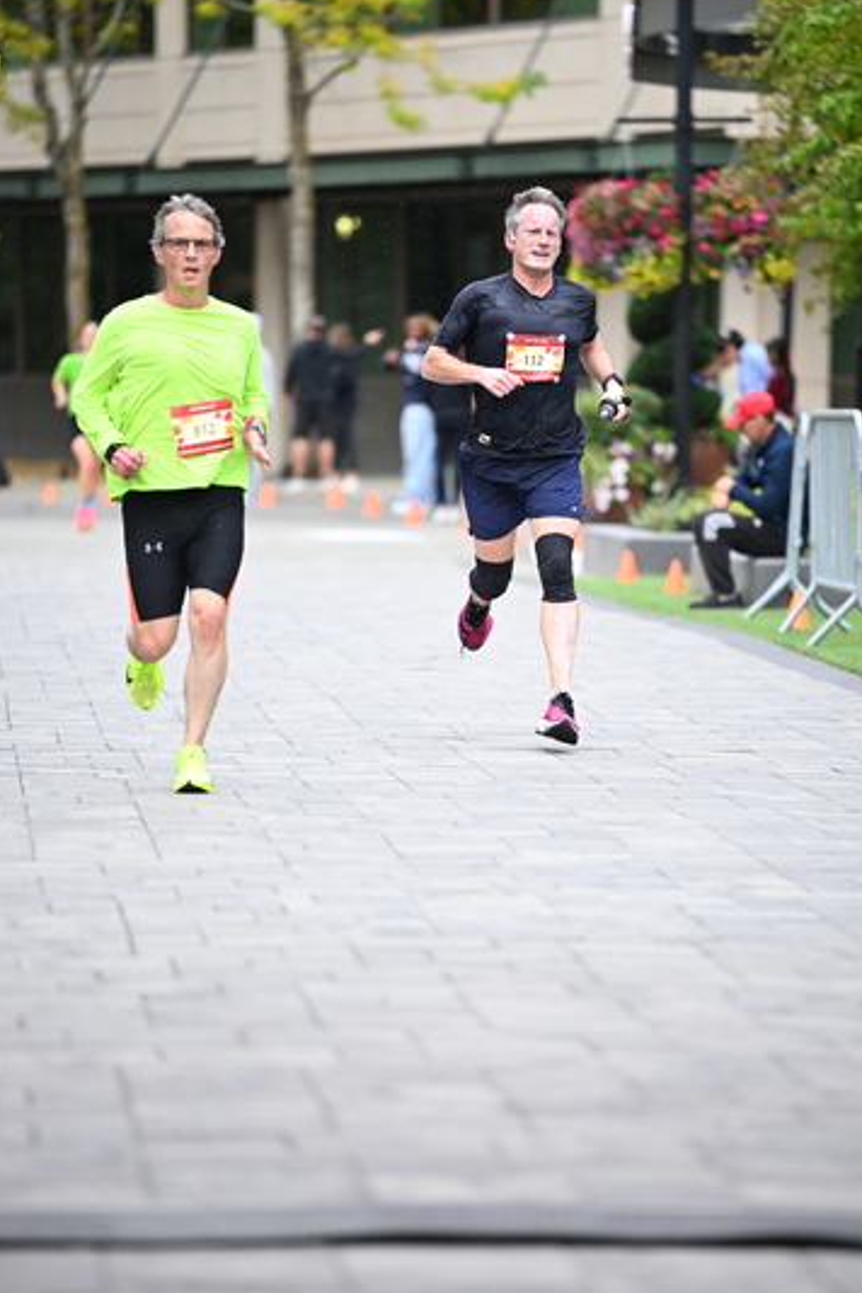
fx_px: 7398
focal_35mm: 206
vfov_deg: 10.0
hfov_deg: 6.7
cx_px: 437
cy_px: 632
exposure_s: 1/1250
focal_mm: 200
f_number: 2.8
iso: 1250
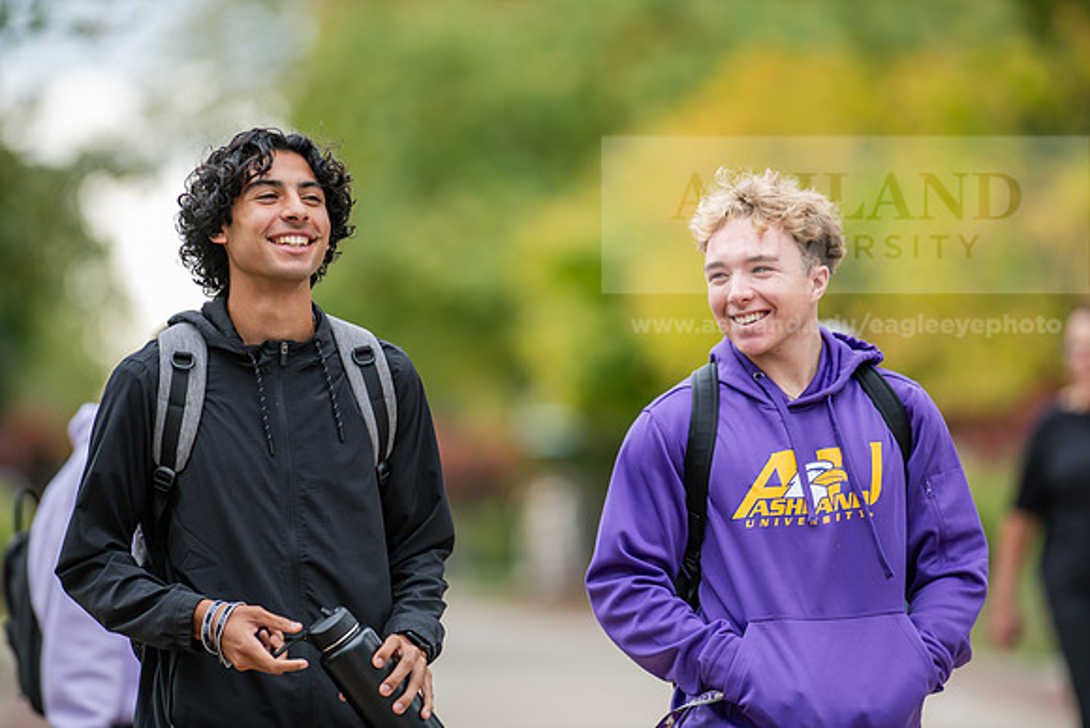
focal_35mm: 300
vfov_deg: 4.6
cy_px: 364
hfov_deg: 6.9
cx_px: 545
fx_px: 9085
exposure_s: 1/400
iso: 250
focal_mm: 300
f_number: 3.5
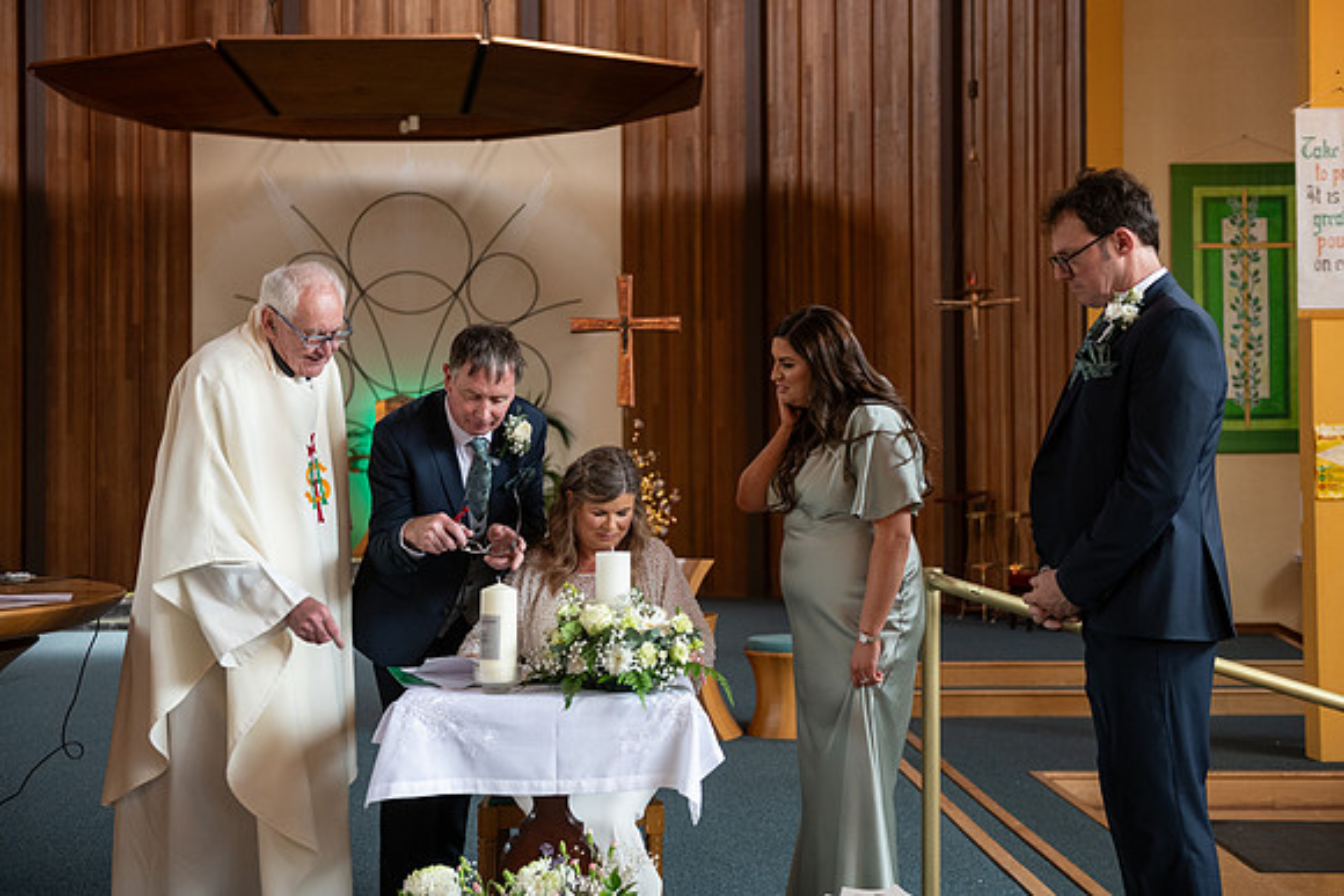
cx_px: 672
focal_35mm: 48
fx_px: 1792
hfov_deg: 41.1
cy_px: 448
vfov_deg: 28.1
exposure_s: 1/160
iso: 640
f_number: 3.5
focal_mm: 48
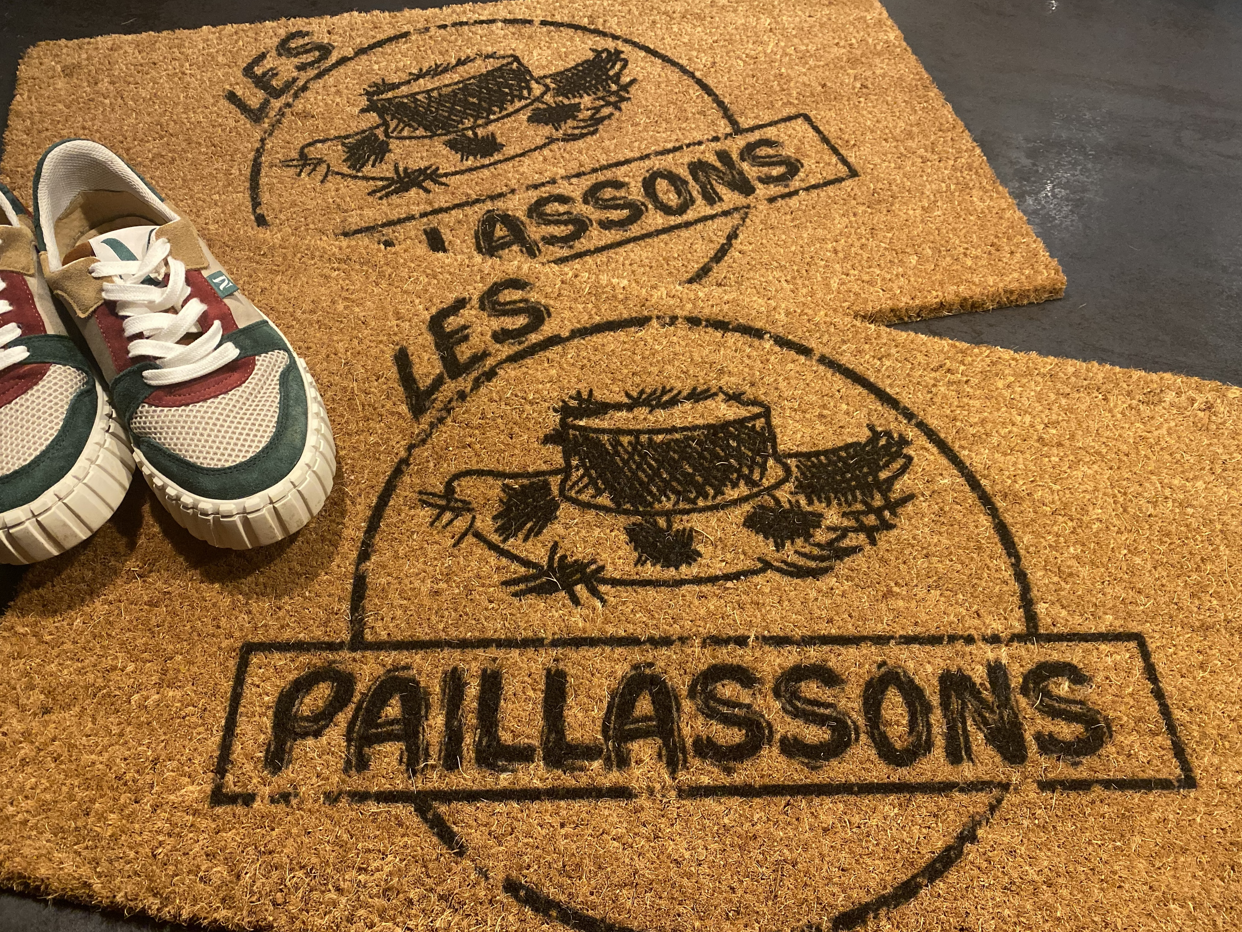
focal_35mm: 27
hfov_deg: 65.3
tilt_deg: -55.6
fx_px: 969
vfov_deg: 51.4
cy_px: 470
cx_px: 611
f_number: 1.8
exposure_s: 1/33
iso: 400
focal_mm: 4.25
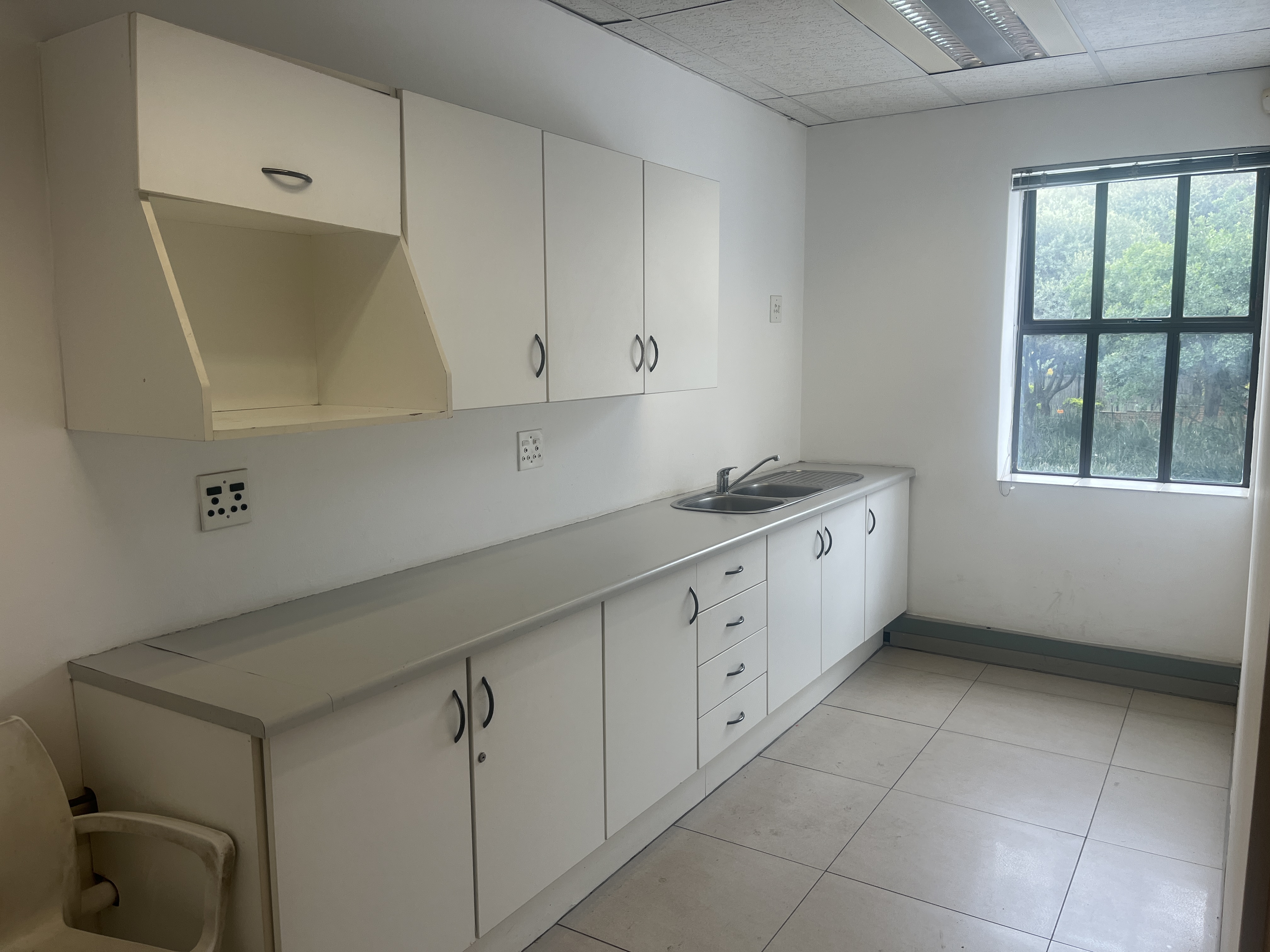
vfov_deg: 53.1
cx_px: 635
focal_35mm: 26
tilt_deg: -7.2
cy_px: 476
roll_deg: -1.4
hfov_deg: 67.3
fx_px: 954
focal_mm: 5.1
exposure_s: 1/191
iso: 40
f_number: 1.6
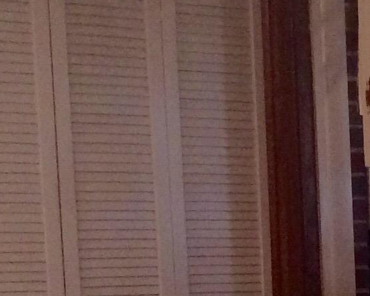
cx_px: 718
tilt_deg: -10.9
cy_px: 463
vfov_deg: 10.1
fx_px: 1610
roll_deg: +1.2
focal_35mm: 147
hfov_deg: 11.8
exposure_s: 1/24
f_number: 2.4
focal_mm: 3.3
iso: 125
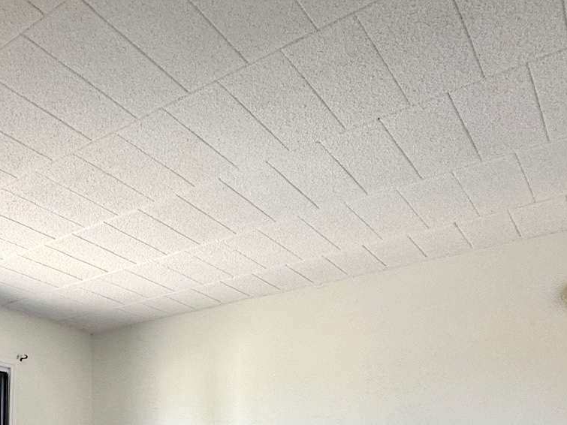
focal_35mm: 38
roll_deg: -0.5
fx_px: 622
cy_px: 515
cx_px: -38
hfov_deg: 40.7
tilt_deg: -1.3
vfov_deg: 31.4
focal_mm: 2.22
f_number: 2.2
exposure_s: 1/120
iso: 160
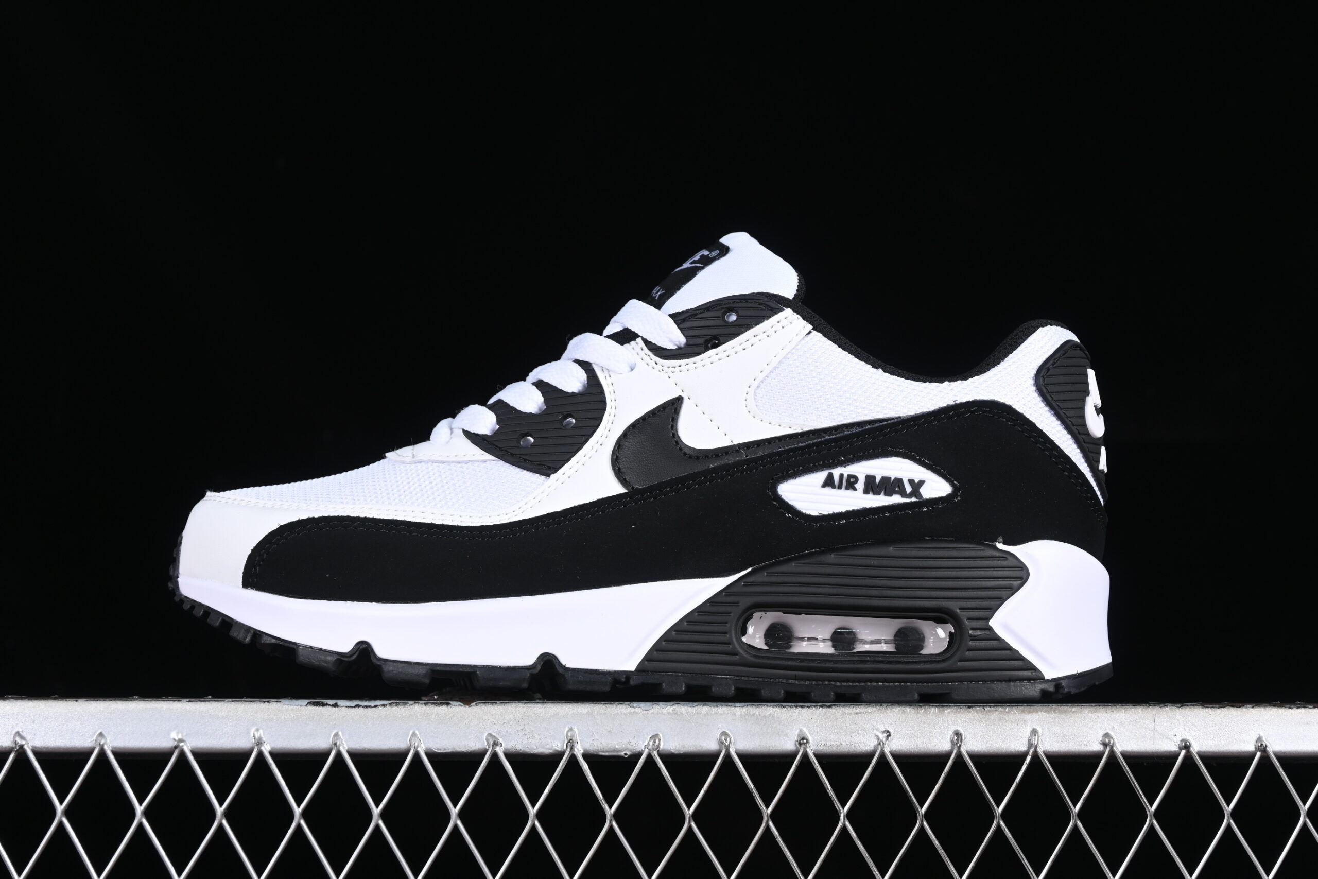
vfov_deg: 18.2
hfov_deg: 27.0
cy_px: 440
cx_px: 659
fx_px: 2746
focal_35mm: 75
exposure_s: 1/80
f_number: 7.1
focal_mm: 50
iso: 160
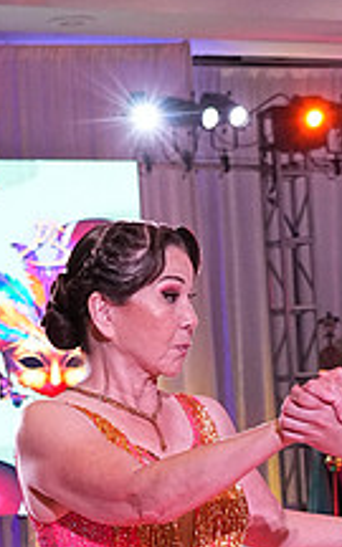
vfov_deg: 12.2
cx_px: 333
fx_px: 2490
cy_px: 722
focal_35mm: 167
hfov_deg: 7.8
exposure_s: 1/400
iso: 3200
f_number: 4.5
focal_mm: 41
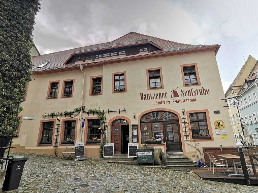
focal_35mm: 19
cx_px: 129
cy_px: 96
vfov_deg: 68.7
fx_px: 142
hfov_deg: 84.7
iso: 50
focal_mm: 2.26
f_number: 2.2
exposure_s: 6
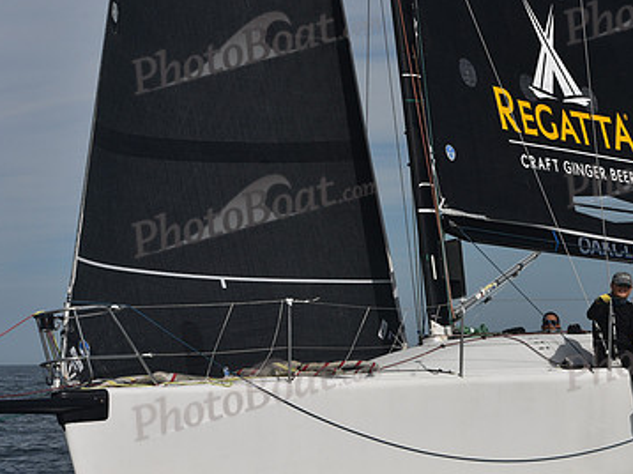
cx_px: 474
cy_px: 279
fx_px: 2449
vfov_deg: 11.1
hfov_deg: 14.7
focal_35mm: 134
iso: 250
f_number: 9
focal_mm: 86
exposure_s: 1/800
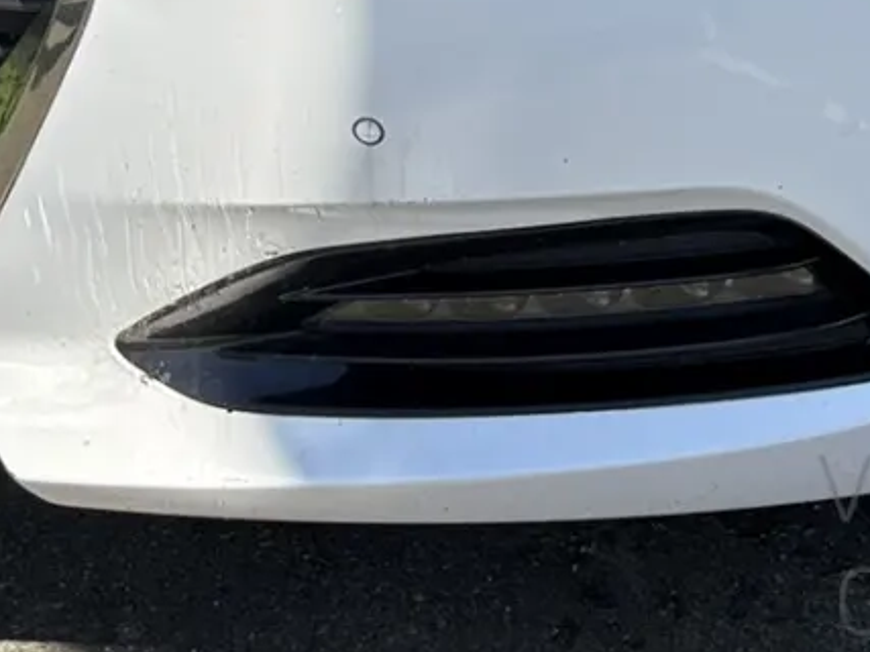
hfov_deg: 16.0
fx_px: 2940
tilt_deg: -21.9
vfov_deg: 11.7
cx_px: 1108
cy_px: -536
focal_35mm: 117
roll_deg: -1.1
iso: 64
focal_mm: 5.96
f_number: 1.6
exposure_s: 1/1626
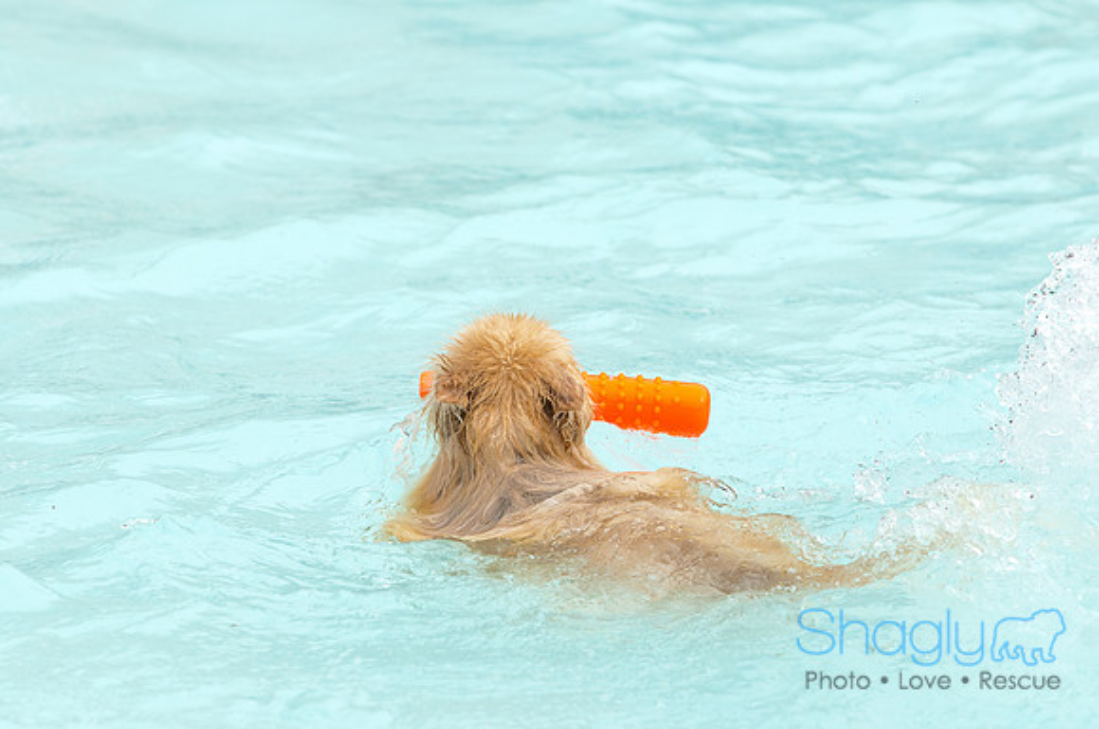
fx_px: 8002
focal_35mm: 262
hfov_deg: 7.9
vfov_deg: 5.2
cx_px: 550
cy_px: 364
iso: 200
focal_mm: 175
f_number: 5.6
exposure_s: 1/800
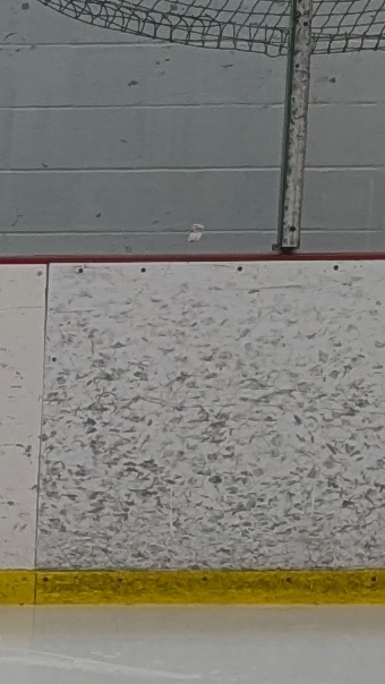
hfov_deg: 5.9
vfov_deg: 12.1
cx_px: -1121
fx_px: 3211
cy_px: 518
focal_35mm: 177
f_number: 1.85
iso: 50
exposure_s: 1/104
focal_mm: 6.81
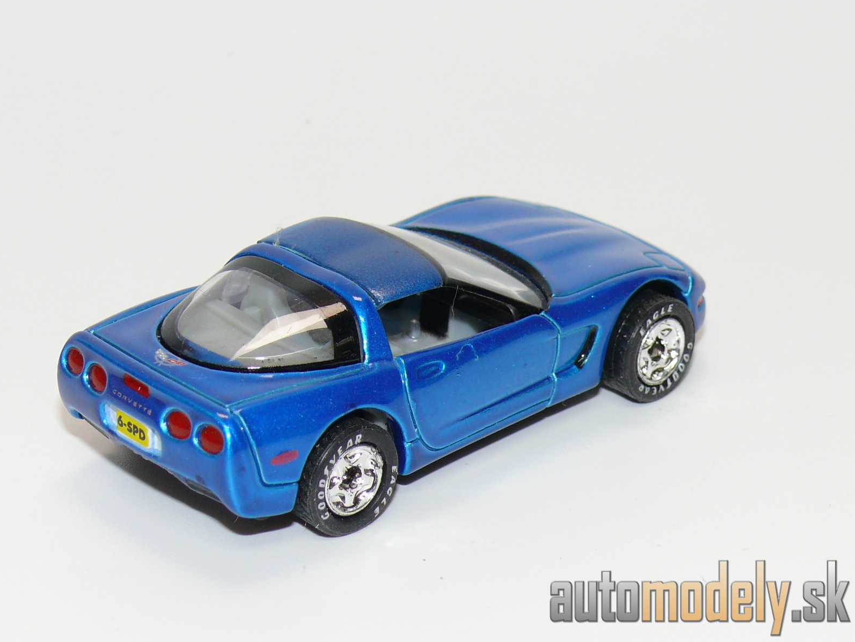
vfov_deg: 13.6
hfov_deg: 18.0
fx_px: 2692
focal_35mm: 109
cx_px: 426
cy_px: 319
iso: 100
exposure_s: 1/30
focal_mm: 13.8
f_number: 4
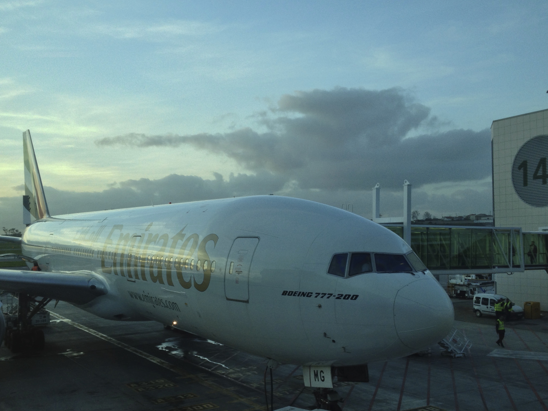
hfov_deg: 42.9
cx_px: 272
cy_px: 243
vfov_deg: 32.8
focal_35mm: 44
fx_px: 697
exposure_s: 1/60
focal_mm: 4.28
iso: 50
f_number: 2.4
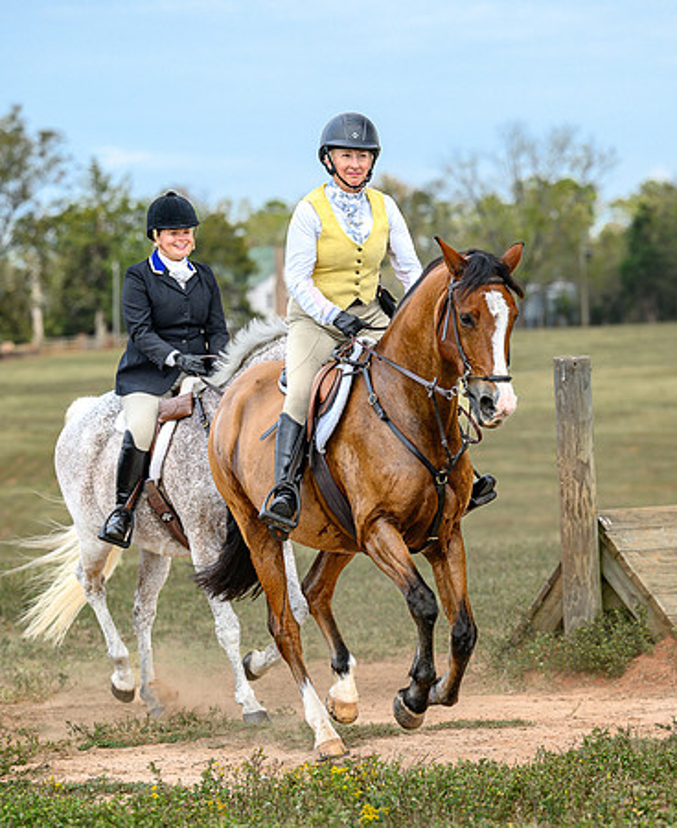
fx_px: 4373
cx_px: 401
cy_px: 437
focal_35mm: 177
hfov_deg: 8.9
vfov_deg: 10.8
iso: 400
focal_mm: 120
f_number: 3.5
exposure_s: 1/1000
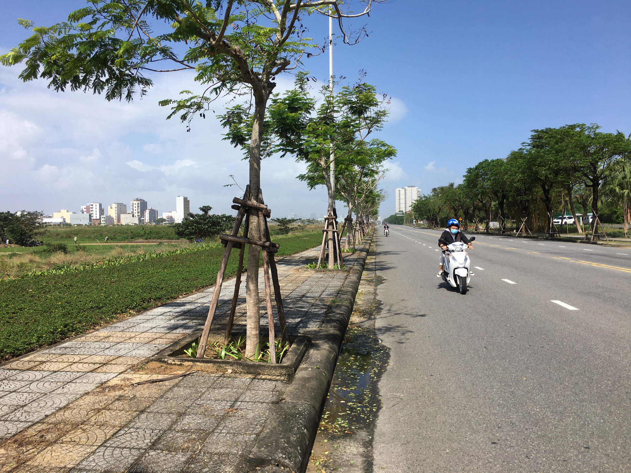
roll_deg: +0.7
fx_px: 529
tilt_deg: +0.4
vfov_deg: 48.2
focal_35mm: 29
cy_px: 236
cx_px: 316
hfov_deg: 61.7
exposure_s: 1/2024
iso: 25
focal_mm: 4.15
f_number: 2.2
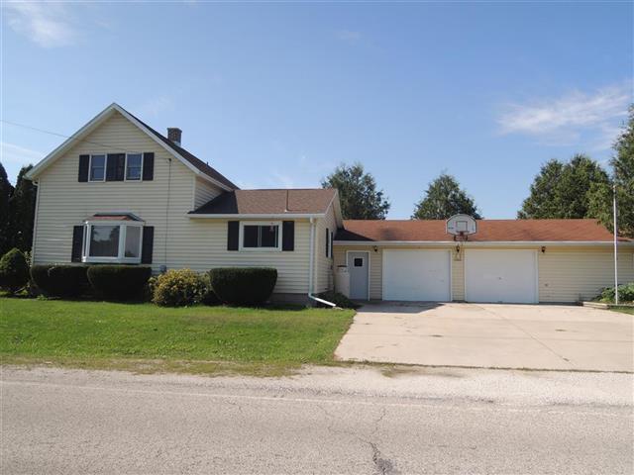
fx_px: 440
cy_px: 238
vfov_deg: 56.8
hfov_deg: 71.6
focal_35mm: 24
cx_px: 317
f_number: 3.2
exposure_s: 1/1600
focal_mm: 4.3
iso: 100
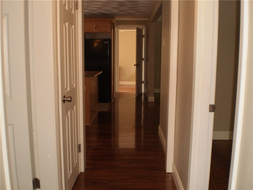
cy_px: 95
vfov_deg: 39.7
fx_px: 263
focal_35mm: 36
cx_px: 126
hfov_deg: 51.4
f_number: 3.1
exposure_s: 1/30
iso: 125
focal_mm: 6.3
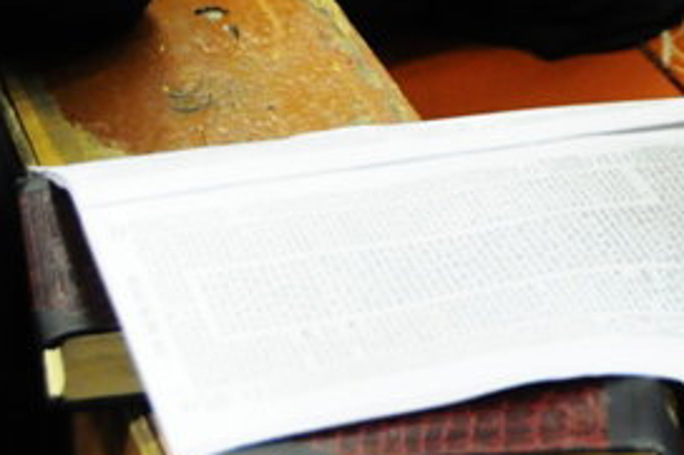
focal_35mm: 175
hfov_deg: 11.6
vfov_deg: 7.8
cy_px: 40
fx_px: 3321
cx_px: 792
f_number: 4.5
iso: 1250
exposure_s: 1/40
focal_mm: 31
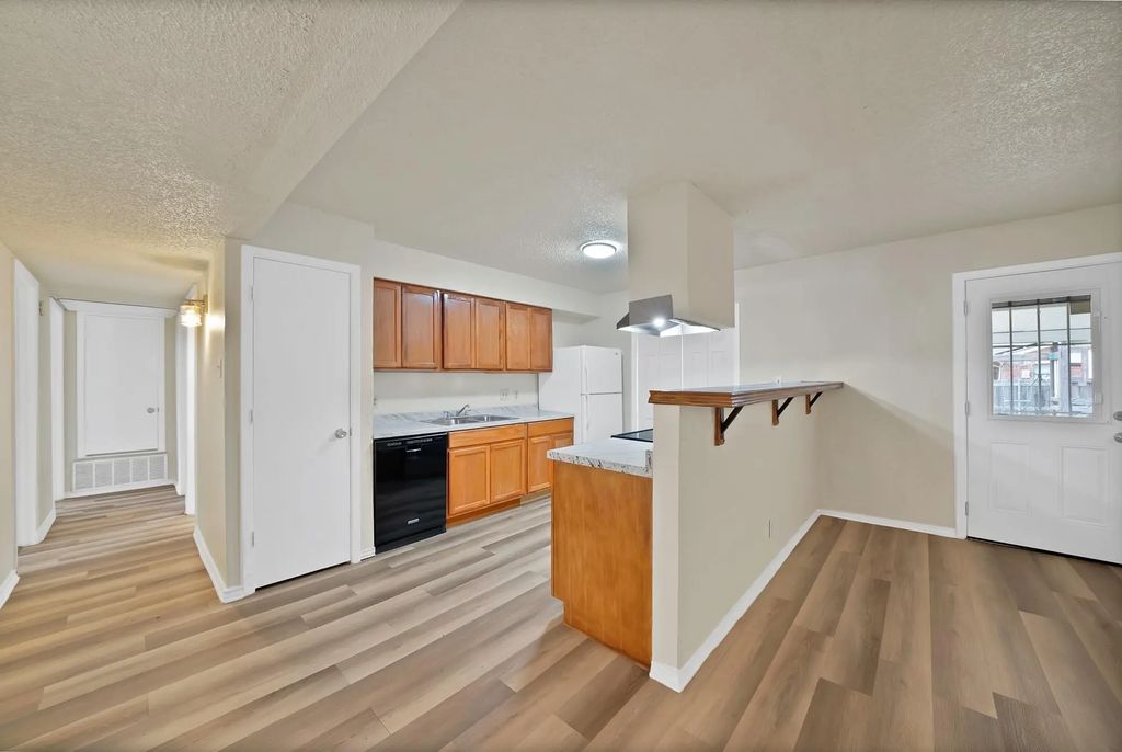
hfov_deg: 112.5
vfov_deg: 90.2
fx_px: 375
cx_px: 561
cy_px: 376
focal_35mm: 12
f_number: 9
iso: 640
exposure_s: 1/1.67
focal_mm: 12
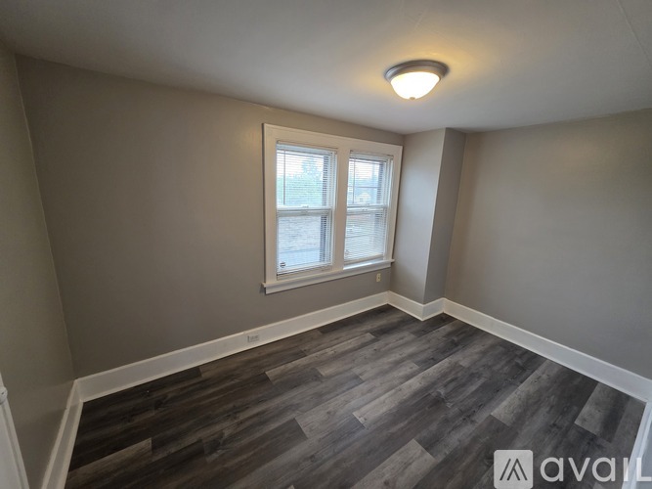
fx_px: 245
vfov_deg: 89.9
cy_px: 244
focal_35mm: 13
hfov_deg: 106.2
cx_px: 326
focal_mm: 2.2
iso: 200
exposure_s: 1/120
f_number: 1.9
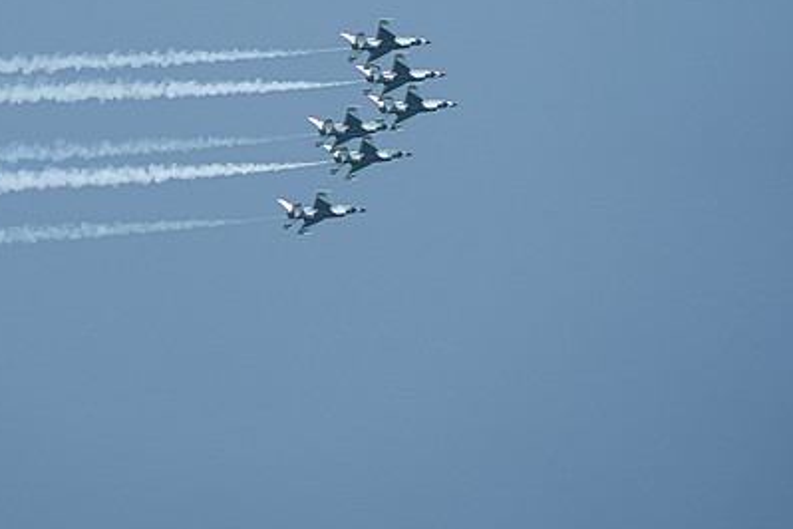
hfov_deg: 3.5
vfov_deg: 2.4
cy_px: 150
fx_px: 12797
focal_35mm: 581
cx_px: 229
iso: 640
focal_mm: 400
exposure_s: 1/2000
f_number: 10
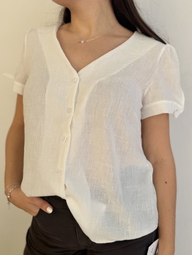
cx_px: 96
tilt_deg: -11.0
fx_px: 177
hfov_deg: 56.8
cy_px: 128
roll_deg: +2.7
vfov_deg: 71.6
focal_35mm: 24
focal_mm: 6.76
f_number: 1.78
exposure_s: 1/2525
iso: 80
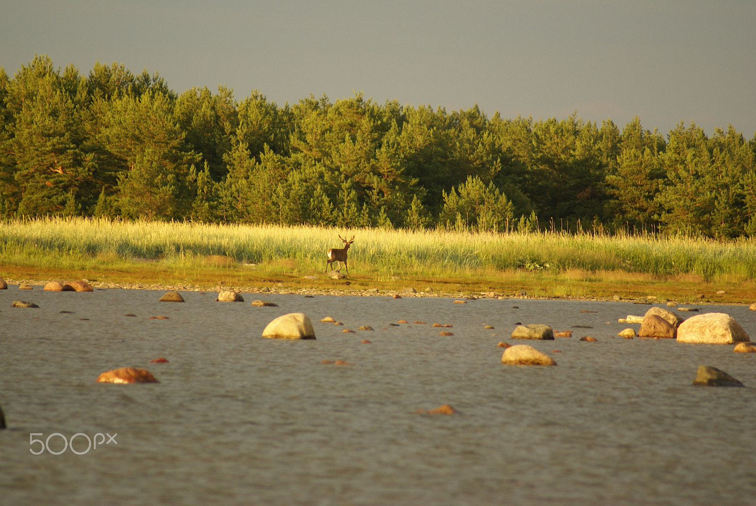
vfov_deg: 3.1
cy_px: 253
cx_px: 378
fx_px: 9461
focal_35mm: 450
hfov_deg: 4.6
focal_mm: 300
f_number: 5.6
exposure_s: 1/500
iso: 250
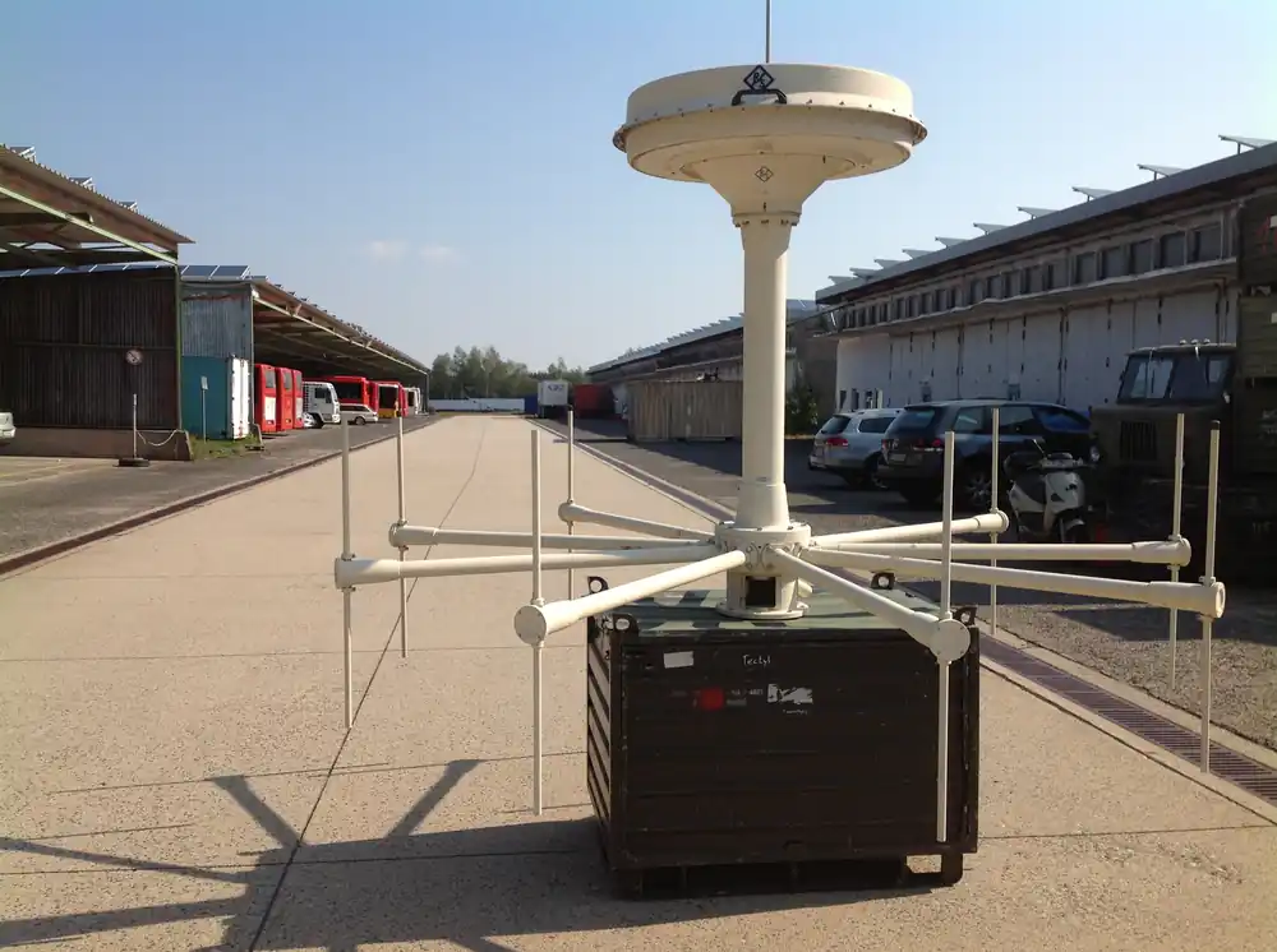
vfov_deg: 40.6
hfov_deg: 52.7
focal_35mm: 35
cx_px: 638
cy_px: 476
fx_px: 1289
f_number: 2.4
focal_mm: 4.28
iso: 64
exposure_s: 1/2160
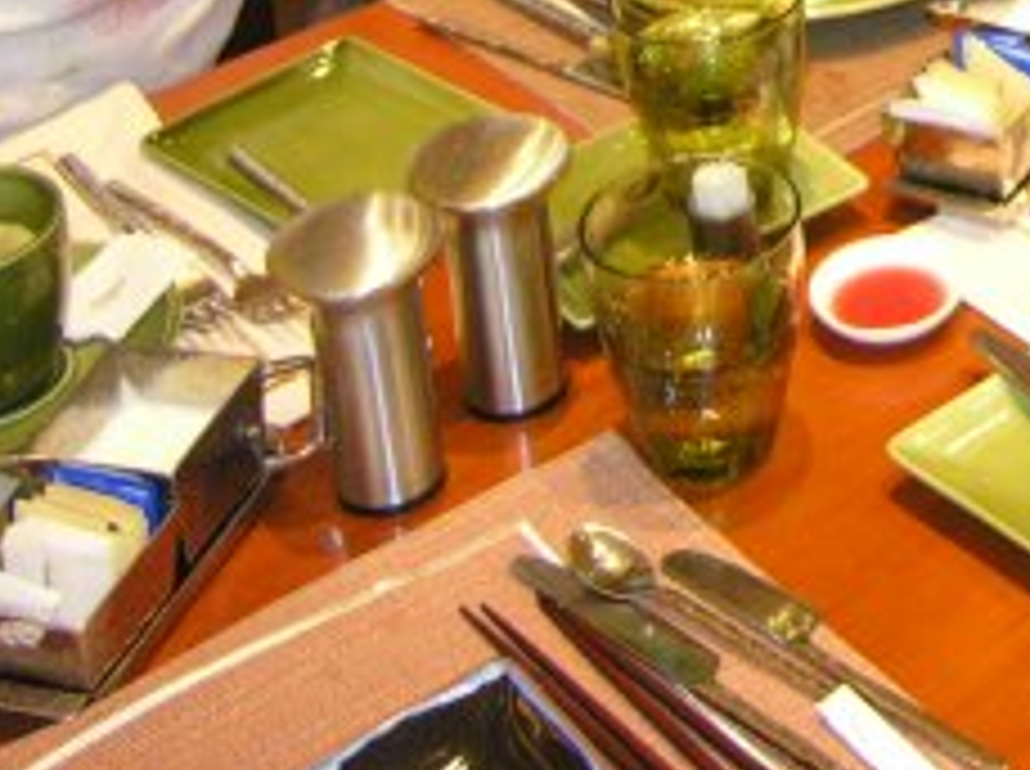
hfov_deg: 21.0
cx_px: 1284
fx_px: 2555
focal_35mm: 86
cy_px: -563
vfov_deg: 15.1
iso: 200
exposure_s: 1/17.2
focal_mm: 6.1
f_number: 2.6
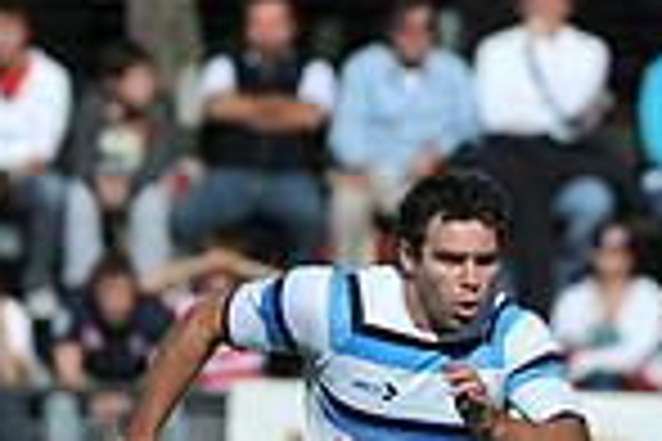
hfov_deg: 1.2
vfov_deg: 0.8
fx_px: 32583
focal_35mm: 1772
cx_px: 1063
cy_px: 754
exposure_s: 1/5000
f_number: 3.5
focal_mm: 300
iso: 200
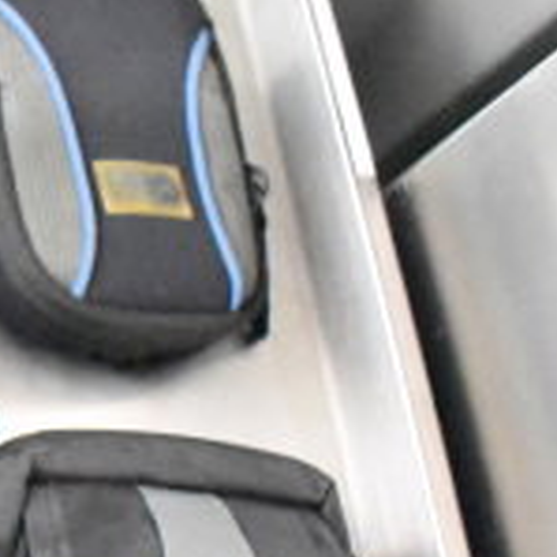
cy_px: 473
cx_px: -546
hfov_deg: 15.1
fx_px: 1711
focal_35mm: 94
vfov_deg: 18.3
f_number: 3.5
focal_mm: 18
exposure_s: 1/30
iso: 20000
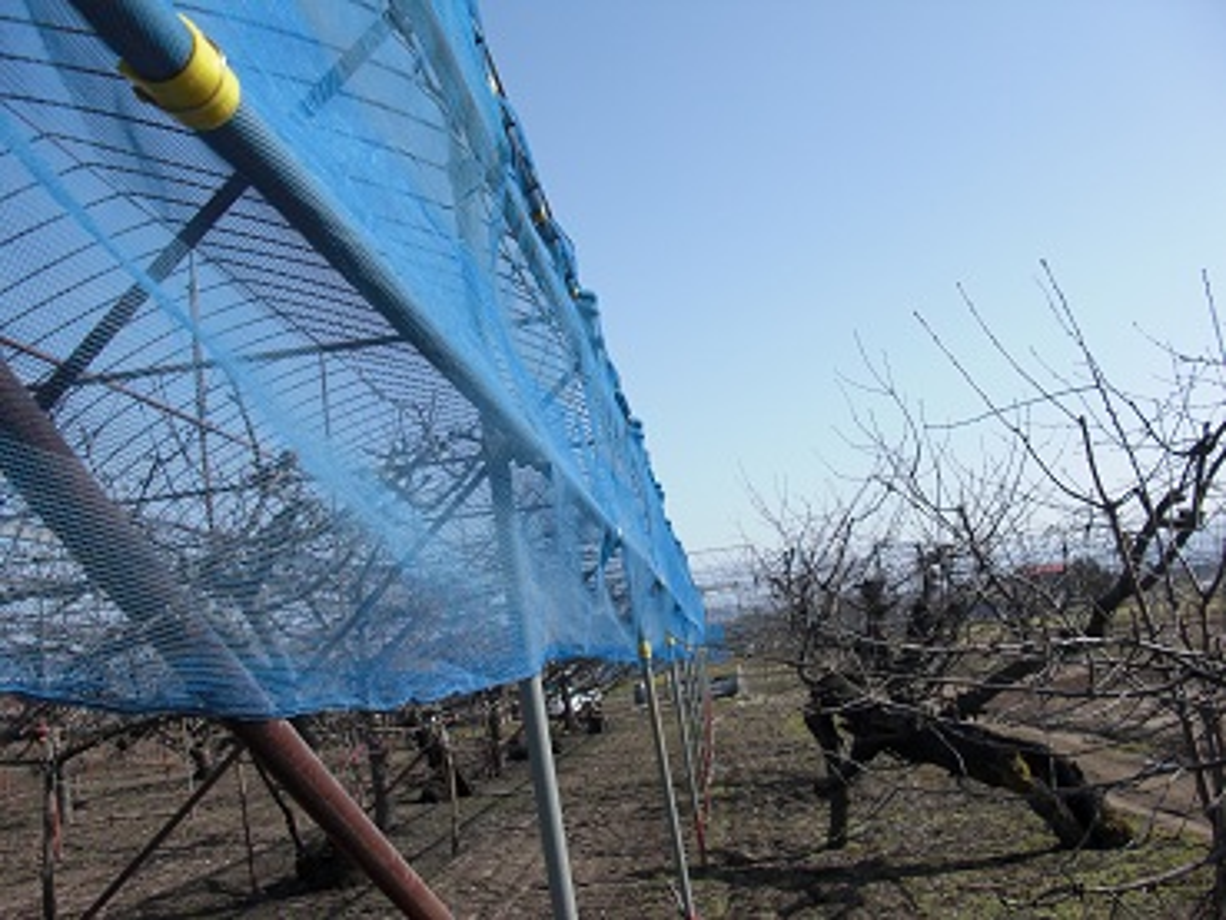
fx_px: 1275
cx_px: 613
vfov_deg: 39.7
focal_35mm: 36
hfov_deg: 51.3
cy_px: 460
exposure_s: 1/160
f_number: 7.9
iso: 50
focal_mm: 6.3
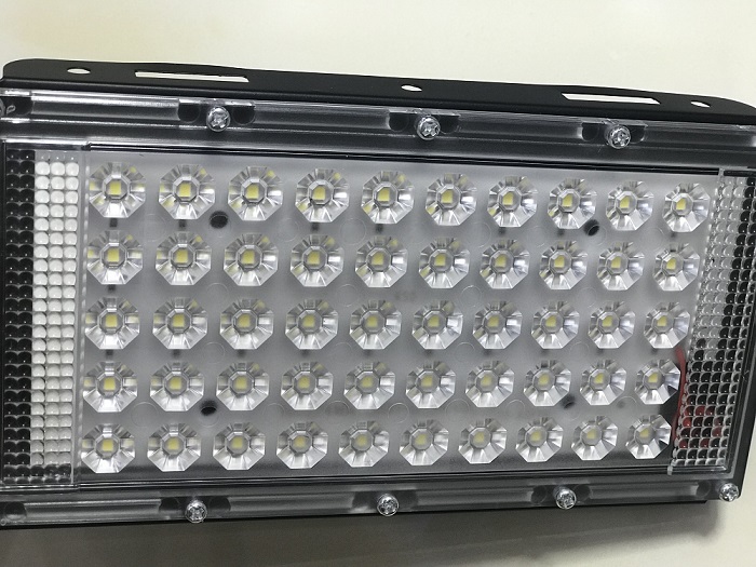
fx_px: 1245
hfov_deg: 33.8
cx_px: 378
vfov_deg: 25.7
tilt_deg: -70.6
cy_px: 284
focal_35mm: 57
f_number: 2.8
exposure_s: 1/55
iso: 100
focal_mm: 6.6
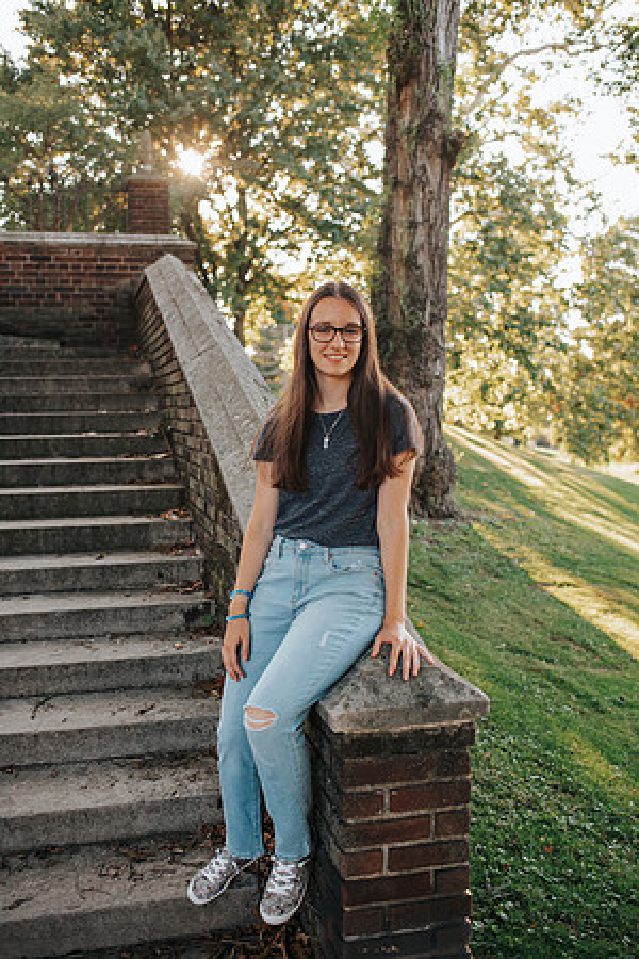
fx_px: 932
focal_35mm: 35
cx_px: 320
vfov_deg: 54.4
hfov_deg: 37.9
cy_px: 480
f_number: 2.8
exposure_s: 1/500
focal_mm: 35
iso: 560
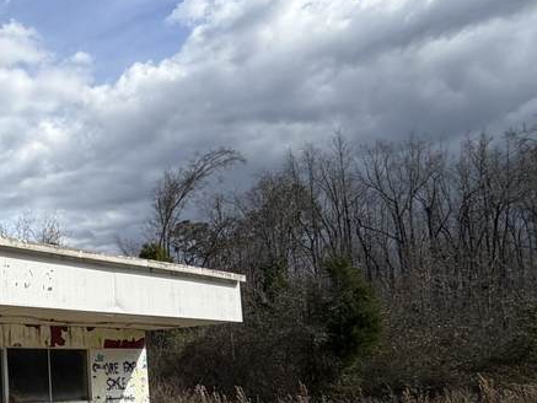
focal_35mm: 41
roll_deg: +1.5
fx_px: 636
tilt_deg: +3.9
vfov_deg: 34.0
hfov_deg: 32.6
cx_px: -179
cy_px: 327
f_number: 2.2
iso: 20
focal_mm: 2.22
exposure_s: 1/1068
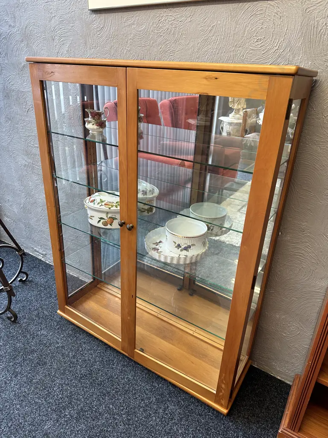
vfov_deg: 71.6
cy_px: 219
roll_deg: -1.5
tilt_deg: -22.8
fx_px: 303
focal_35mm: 24
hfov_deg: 56.8
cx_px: 164
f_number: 1.78
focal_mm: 6.86
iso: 200
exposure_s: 1/100
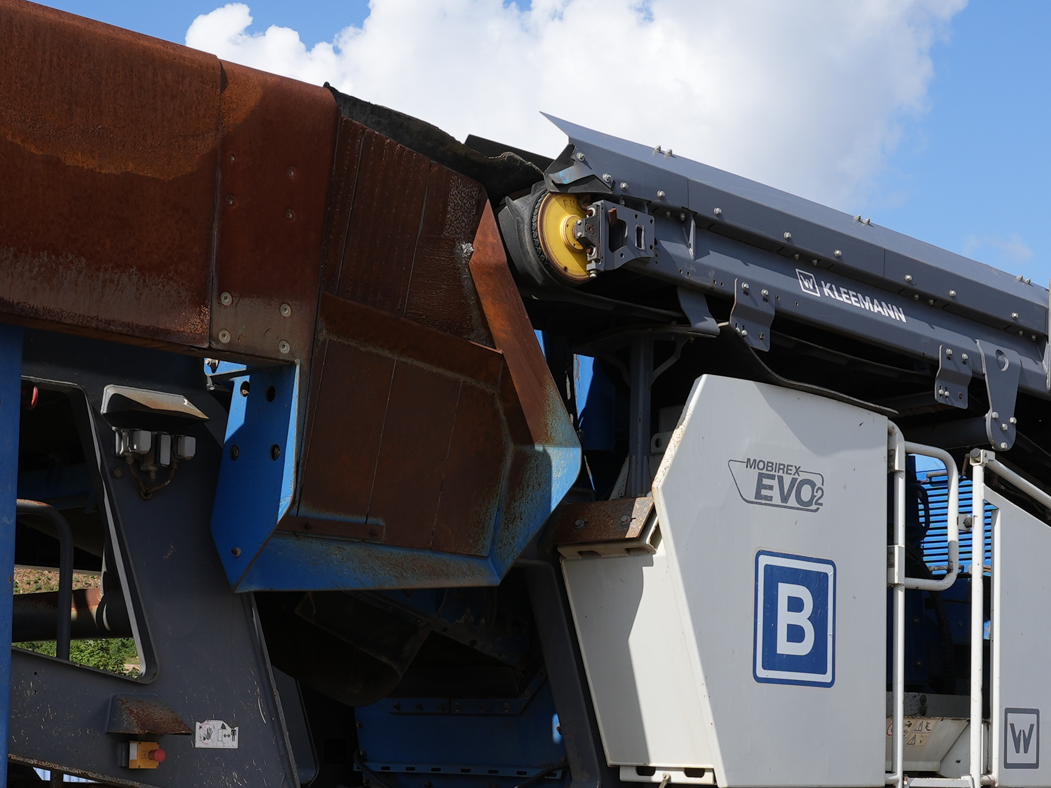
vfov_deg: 22.4
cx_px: 343
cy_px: 604
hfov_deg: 29.6
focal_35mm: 65
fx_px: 1974
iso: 100
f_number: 8
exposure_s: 1/250
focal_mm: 20
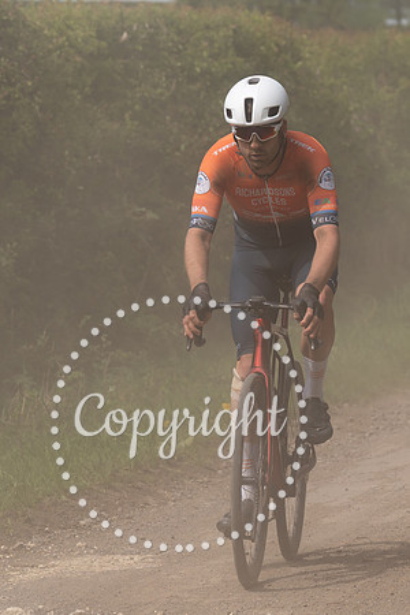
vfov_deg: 7.7
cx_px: 307
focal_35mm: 267
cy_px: 199
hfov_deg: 5.1
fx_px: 4568
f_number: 5
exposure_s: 1/1000
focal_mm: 122
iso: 160
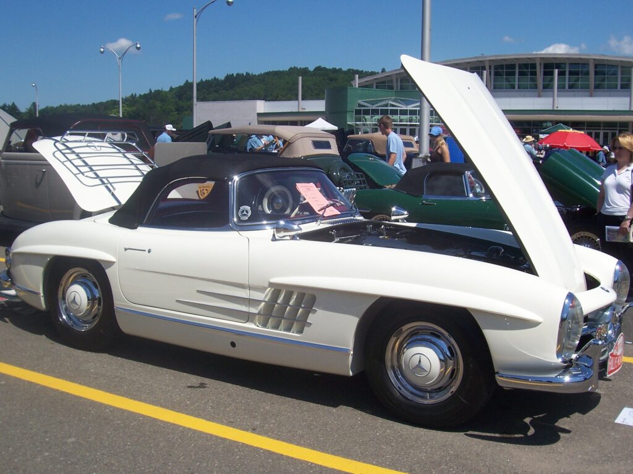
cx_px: 316
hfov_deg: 44.8
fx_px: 768
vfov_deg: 34.3
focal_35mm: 42
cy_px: 237
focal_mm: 7
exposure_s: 1/750
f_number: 5.6
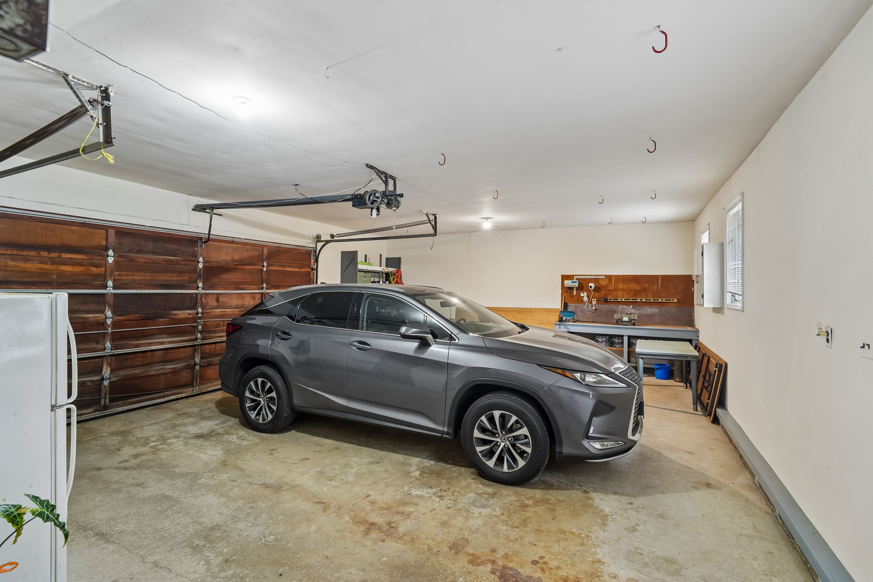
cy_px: 291
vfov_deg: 73.7
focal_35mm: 16
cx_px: 436
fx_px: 388
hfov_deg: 96.7
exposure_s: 1.3
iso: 400
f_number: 8
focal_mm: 16
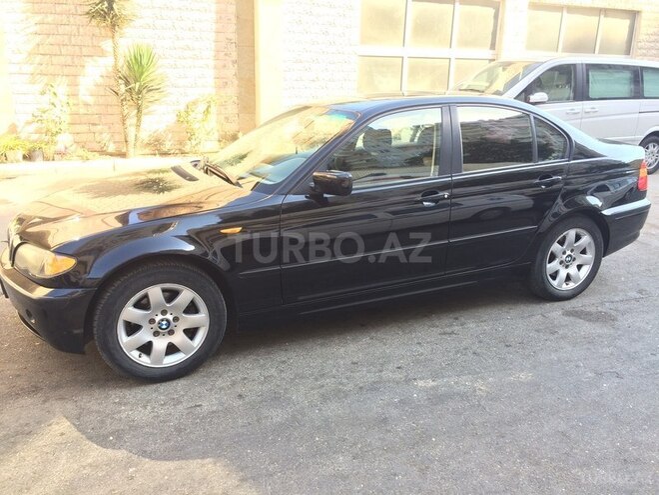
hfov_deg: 61.7
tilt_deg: -15.5
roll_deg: -1.5
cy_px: 248
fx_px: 552
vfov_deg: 48.2
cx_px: 330
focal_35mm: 29
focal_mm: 4.15
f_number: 2.2
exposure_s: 1/111
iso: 32
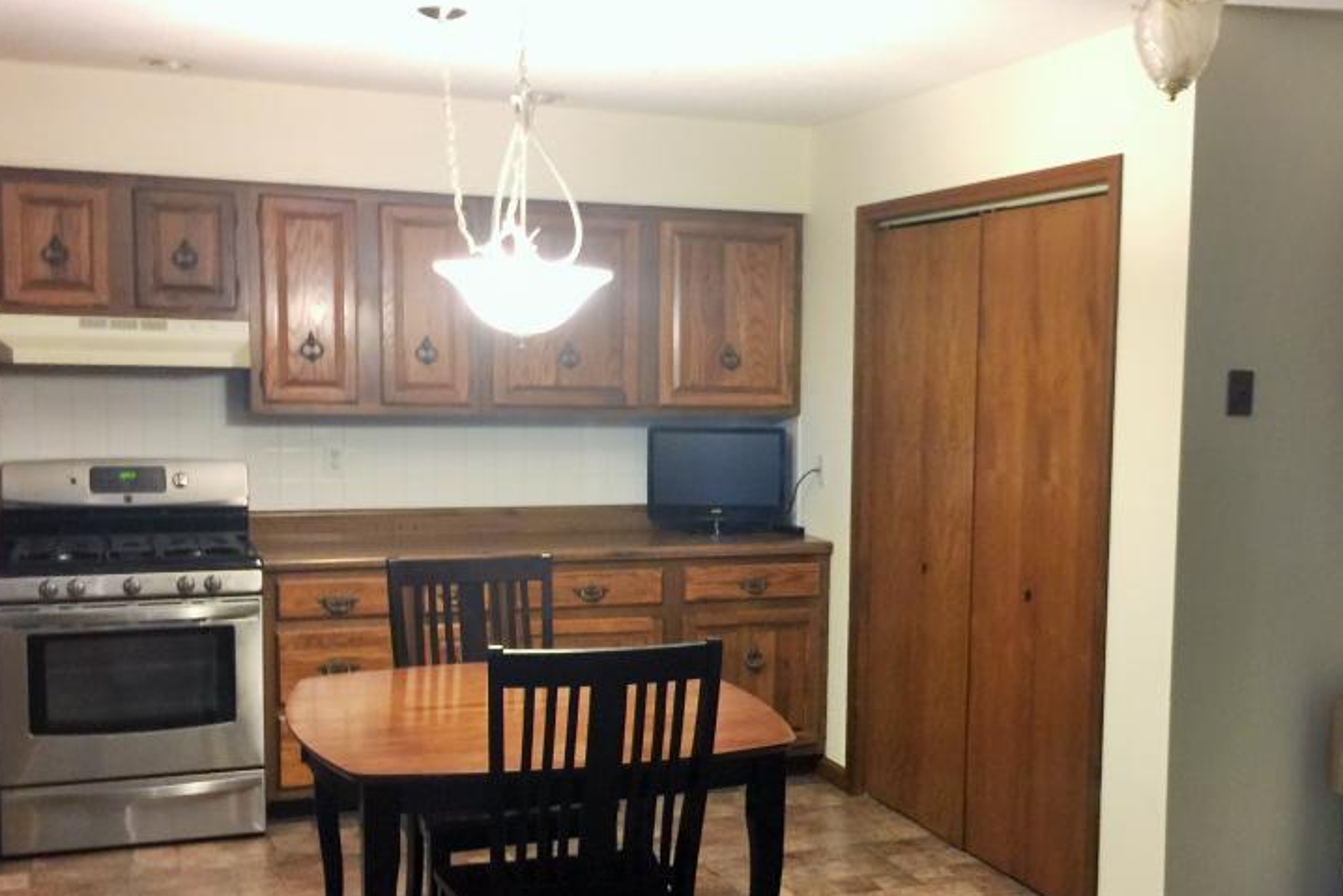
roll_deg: -1.1
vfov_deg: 31.1
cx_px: 827
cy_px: 544
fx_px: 1604
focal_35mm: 43
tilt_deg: -6.0
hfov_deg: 45.1
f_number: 2.2
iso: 64
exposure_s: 1/4
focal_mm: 4.15
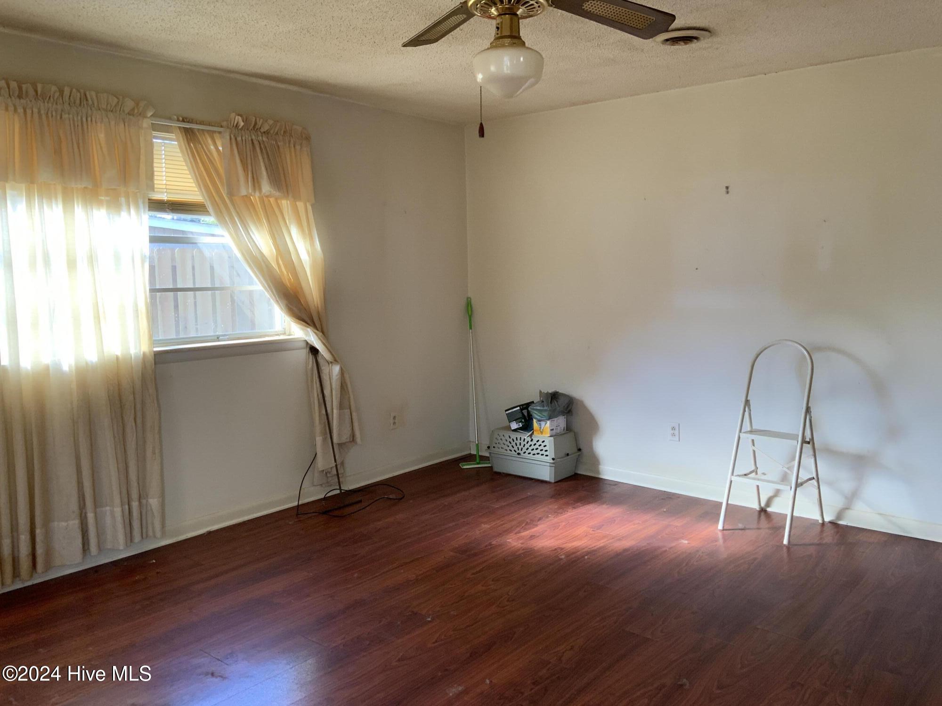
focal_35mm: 29
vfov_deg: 48.2
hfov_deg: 61.7
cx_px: 471
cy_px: 353
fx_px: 789
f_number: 1.8
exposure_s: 1/60
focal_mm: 3
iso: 80
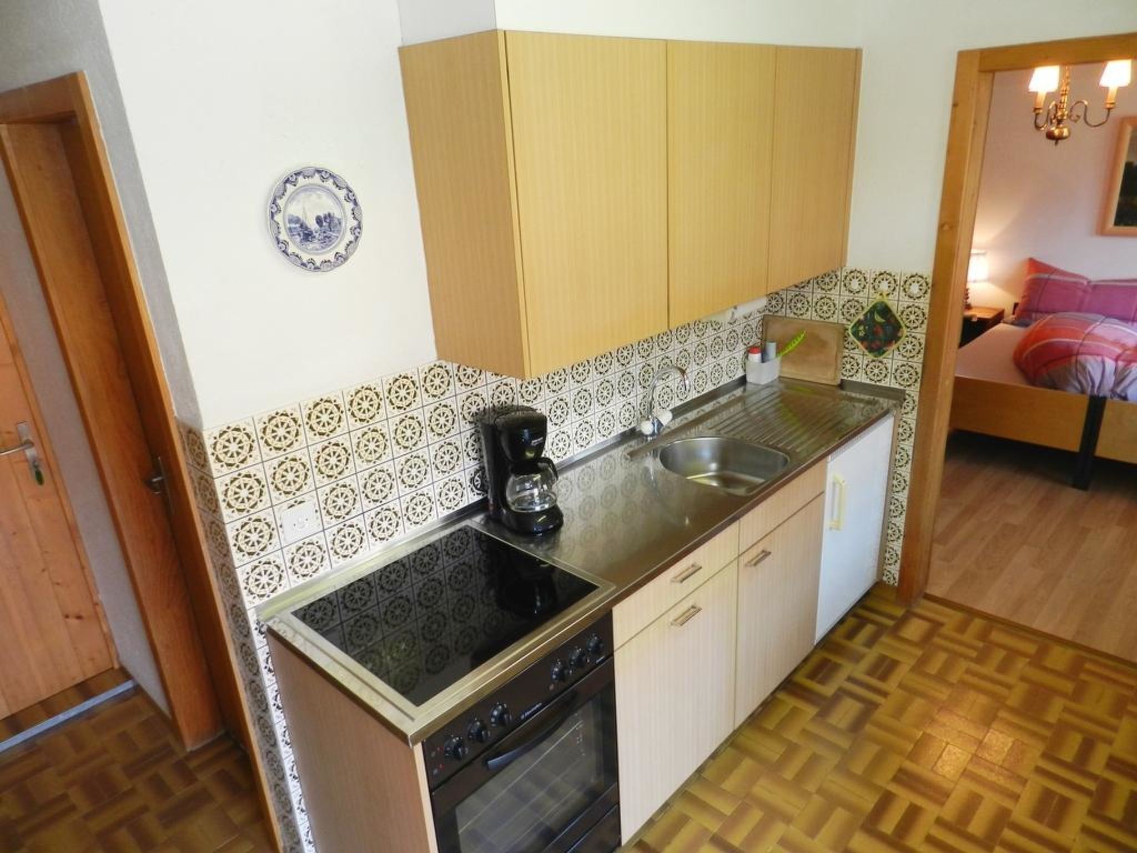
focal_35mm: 23
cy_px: 426
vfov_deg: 58.9
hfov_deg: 73.9
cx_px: 568
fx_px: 755
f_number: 3.4
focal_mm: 4
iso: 200
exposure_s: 1/30
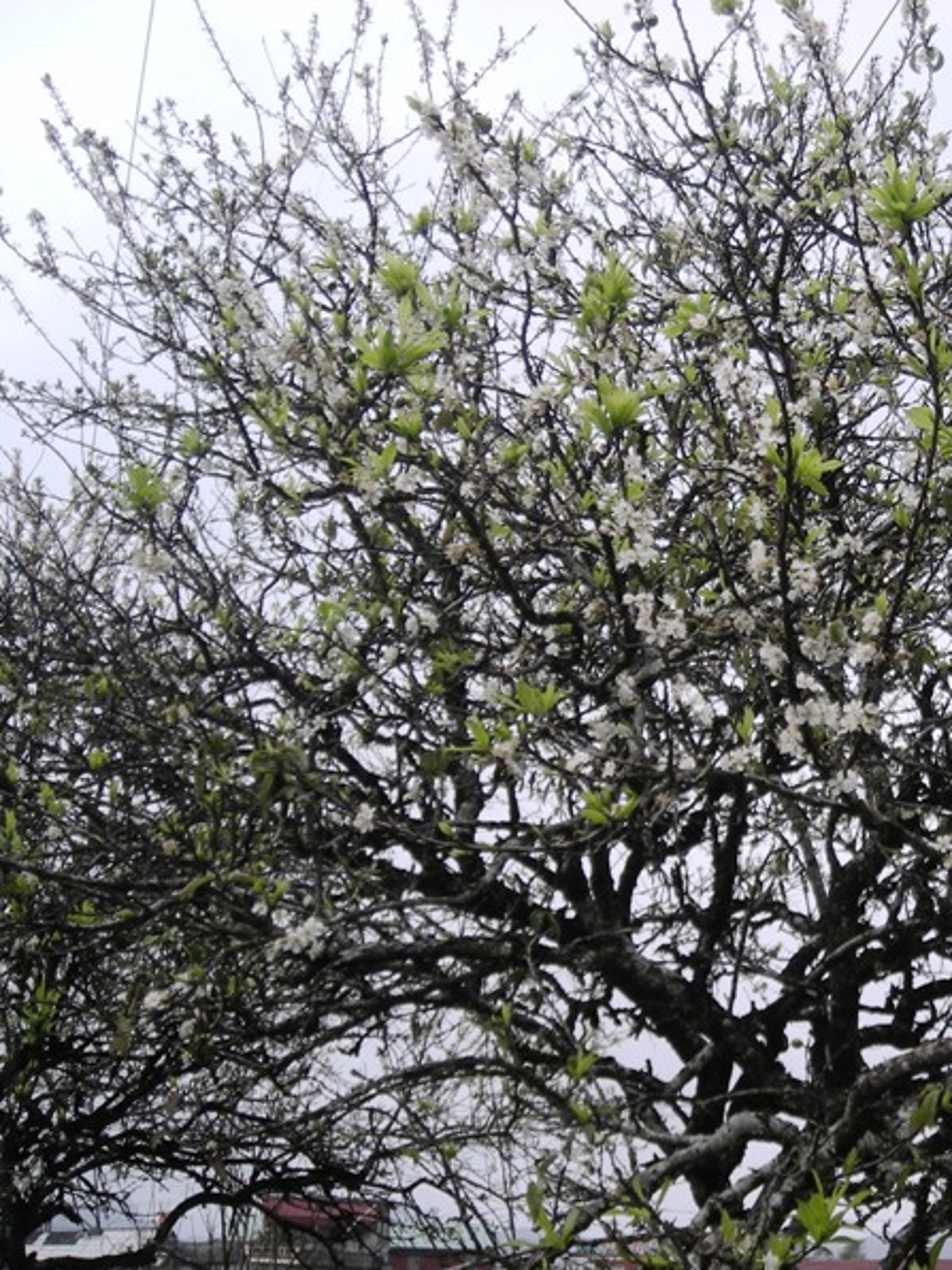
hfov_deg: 27.7
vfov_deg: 37.5
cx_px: 818
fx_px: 1870
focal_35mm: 51
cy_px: 637
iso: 50
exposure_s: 1/431
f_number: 3.2
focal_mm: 6.3
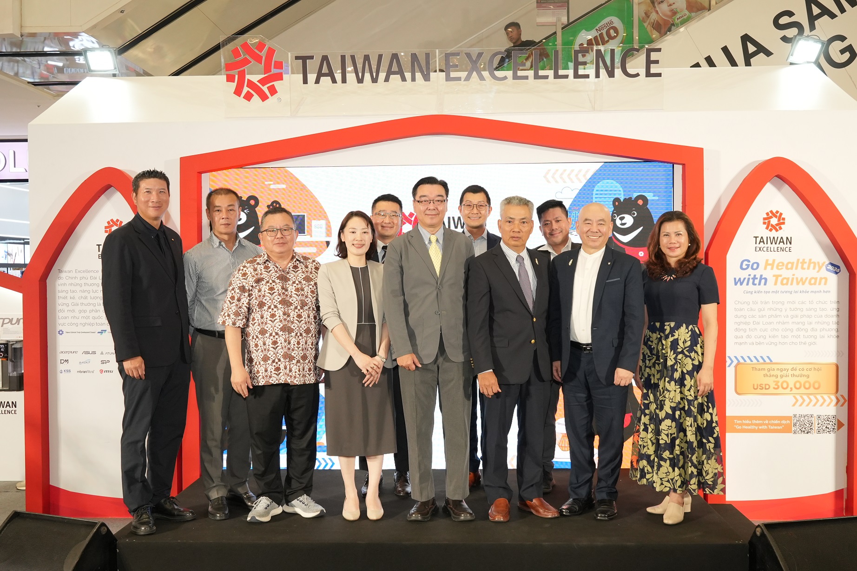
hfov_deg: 53.1
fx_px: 857
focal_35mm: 36
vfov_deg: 36.9
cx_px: 428
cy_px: 286
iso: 1250
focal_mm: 24
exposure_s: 1/160
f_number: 5
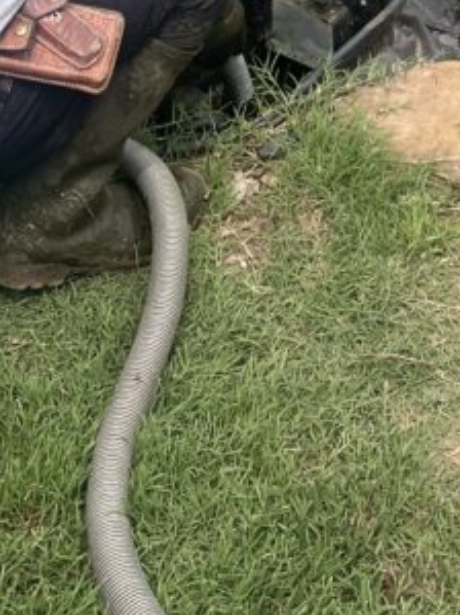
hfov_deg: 16.0
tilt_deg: -24.6
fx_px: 1578
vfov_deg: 18.9
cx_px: 540
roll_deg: +0.4
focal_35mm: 89
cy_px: -354
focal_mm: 5.1
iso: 50
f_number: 1.6
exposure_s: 1/1389
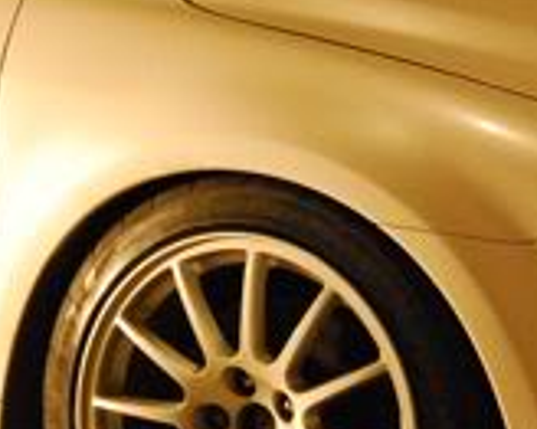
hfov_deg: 15.9
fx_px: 1922
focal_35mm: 121
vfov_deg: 12.7
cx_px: 298
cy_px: 154
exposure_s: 1/25
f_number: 3.8
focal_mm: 22
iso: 1600
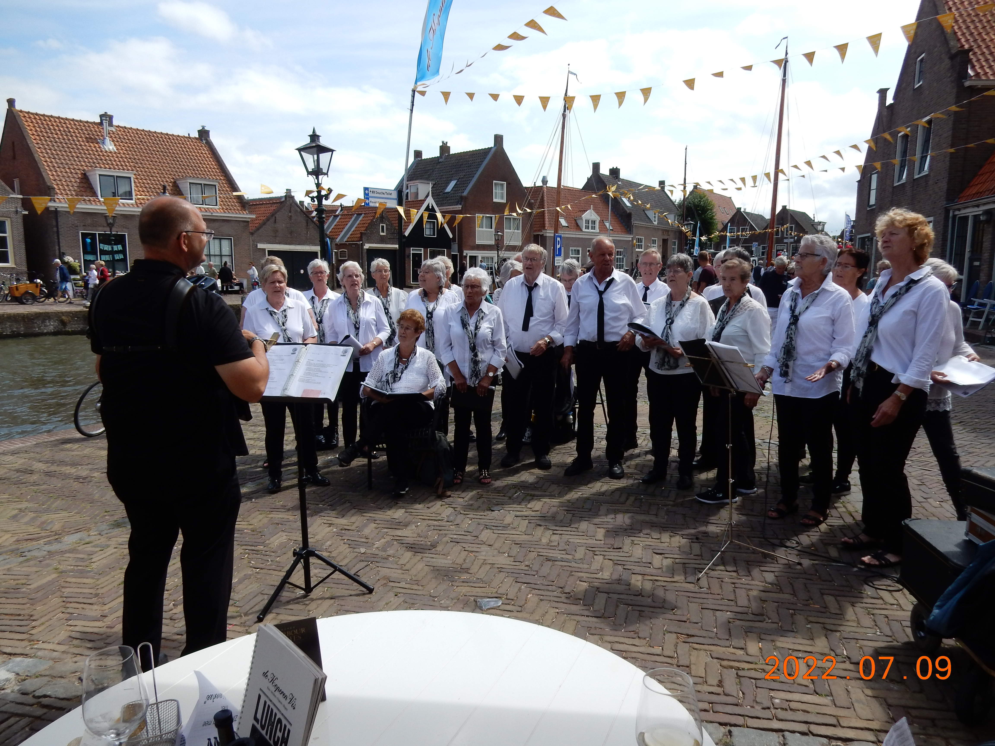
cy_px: 373
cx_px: 498
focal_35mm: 25
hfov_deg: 69.4
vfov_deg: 54.9
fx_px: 719
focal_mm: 4.5
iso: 125
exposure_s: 1/1000
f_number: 3.7
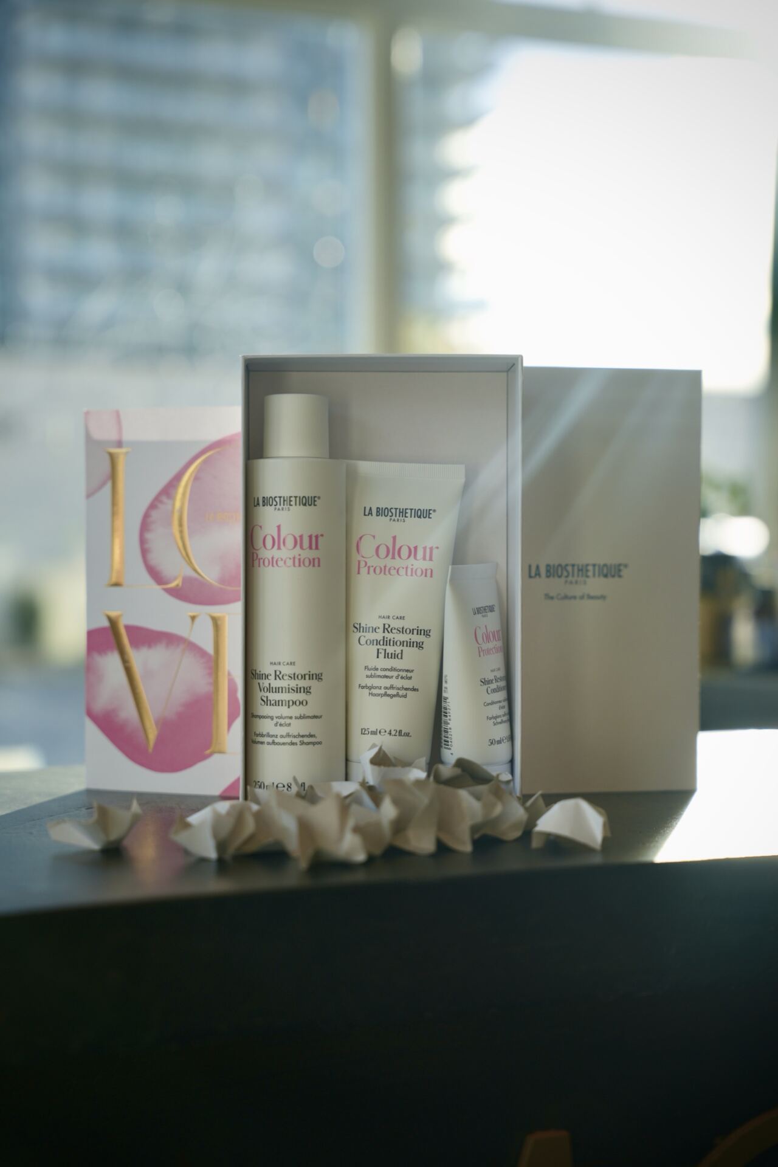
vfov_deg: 36.0
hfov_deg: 24.4
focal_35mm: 55
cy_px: 584
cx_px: 389
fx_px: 1796
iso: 100
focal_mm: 55.4
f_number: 2.8
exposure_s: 1/400
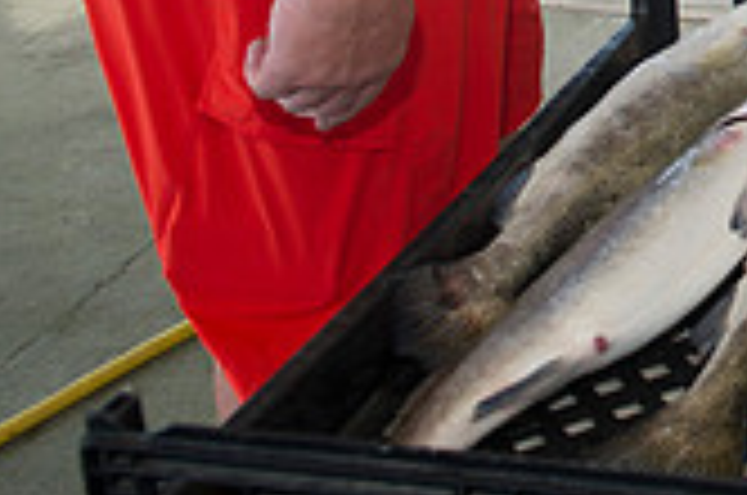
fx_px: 1740
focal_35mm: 84
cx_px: 1076
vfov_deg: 14.9
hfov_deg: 21.0
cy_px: -270
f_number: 4
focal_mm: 24
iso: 125
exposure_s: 1/200
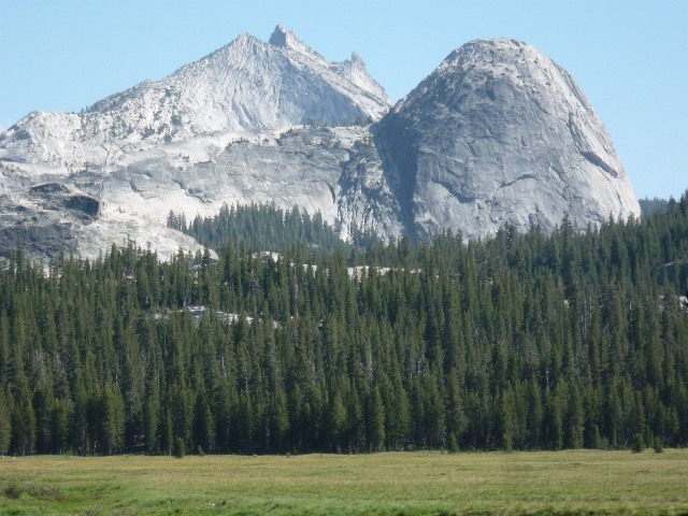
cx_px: 344
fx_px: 3180
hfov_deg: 12.3
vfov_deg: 9.3
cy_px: 258
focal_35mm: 160
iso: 100
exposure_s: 1/250
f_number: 5.9
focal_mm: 26
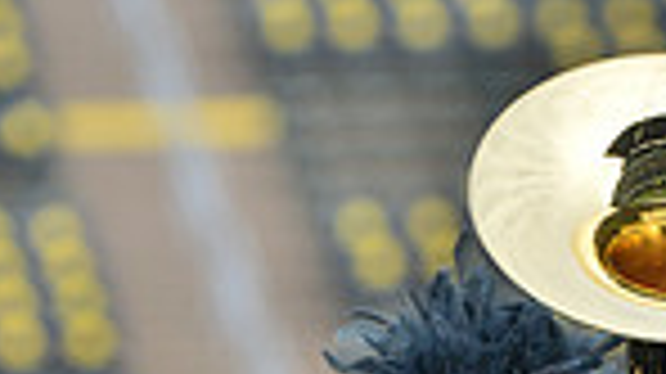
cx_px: 506
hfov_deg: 3.1
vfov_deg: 1.7
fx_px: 12353
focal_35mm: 700
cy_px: 829
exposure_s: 1/640
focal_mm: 220
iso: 200
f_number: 5.6
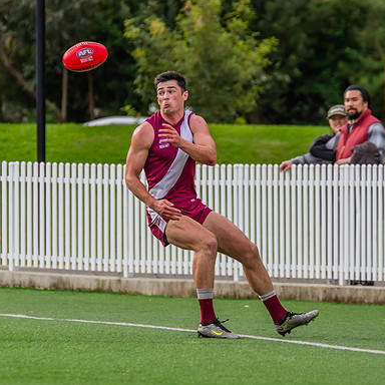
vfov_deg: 2.6
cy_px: 169
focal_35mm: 676
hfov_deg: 2.6
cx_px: 178
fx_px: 8506
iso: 800
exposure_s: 1/1250
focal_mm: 380
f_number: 8
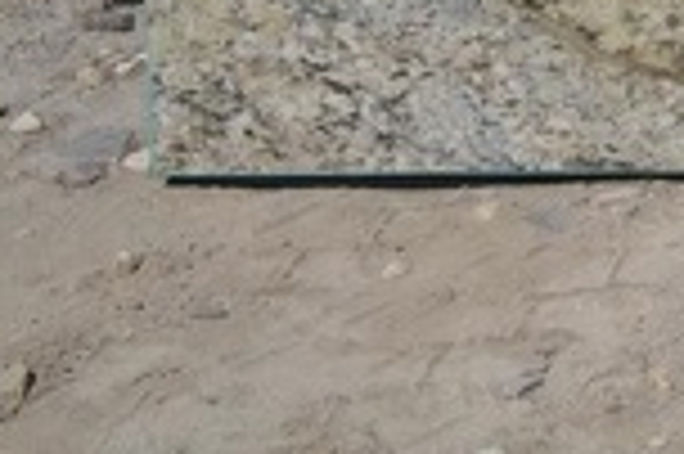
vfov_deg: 7.4
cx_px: 1660
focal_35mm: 172
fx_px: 3264
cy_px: -697
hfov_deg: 10.3
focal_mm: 22
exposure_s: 1/640
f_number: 14
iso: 400
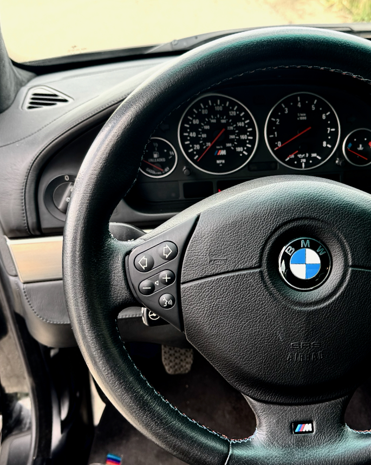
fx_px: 481
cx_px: 297
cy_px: 252
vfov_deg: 51.5
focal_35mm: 35
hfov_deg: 40.5
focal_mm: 6.76
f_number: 1.78
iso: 80
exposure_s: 1/121
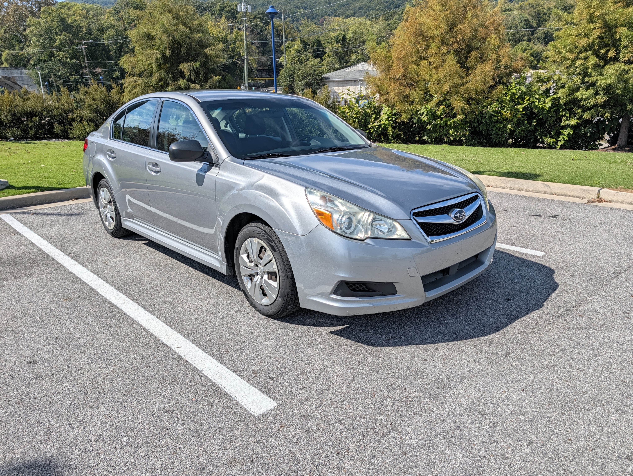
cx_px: 316
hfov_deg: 71.6
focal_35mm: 24
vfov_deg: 56.9
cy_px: 238
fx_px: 439
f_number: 1.68
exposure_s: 1/3086
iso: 23
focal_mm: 6.9
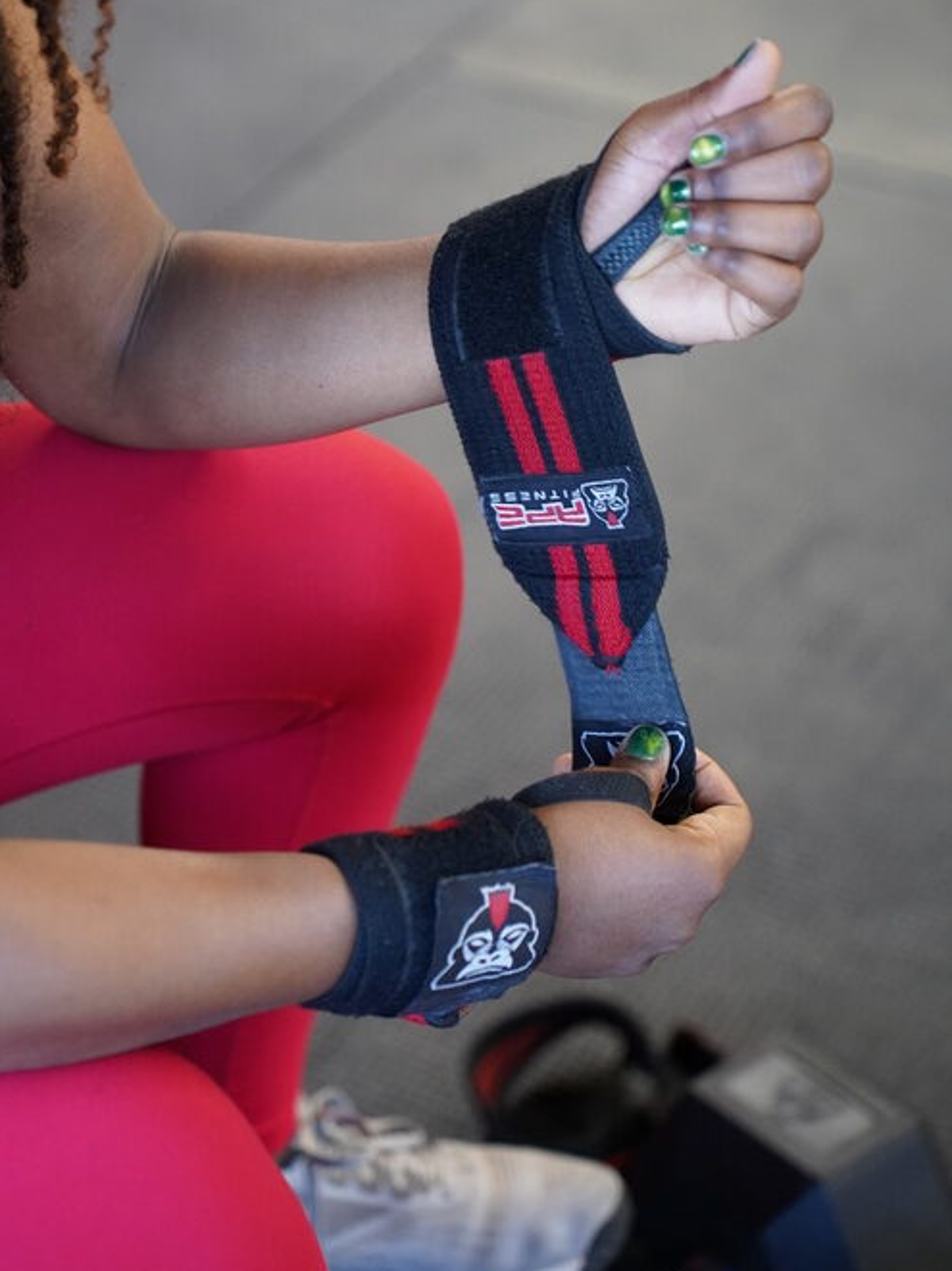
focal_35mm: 93
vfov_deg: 21.1
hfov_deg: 15.9
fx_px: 3414
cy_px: 517
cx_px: 387
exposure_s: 1/160
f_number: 2.8
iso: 5000
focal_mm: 71
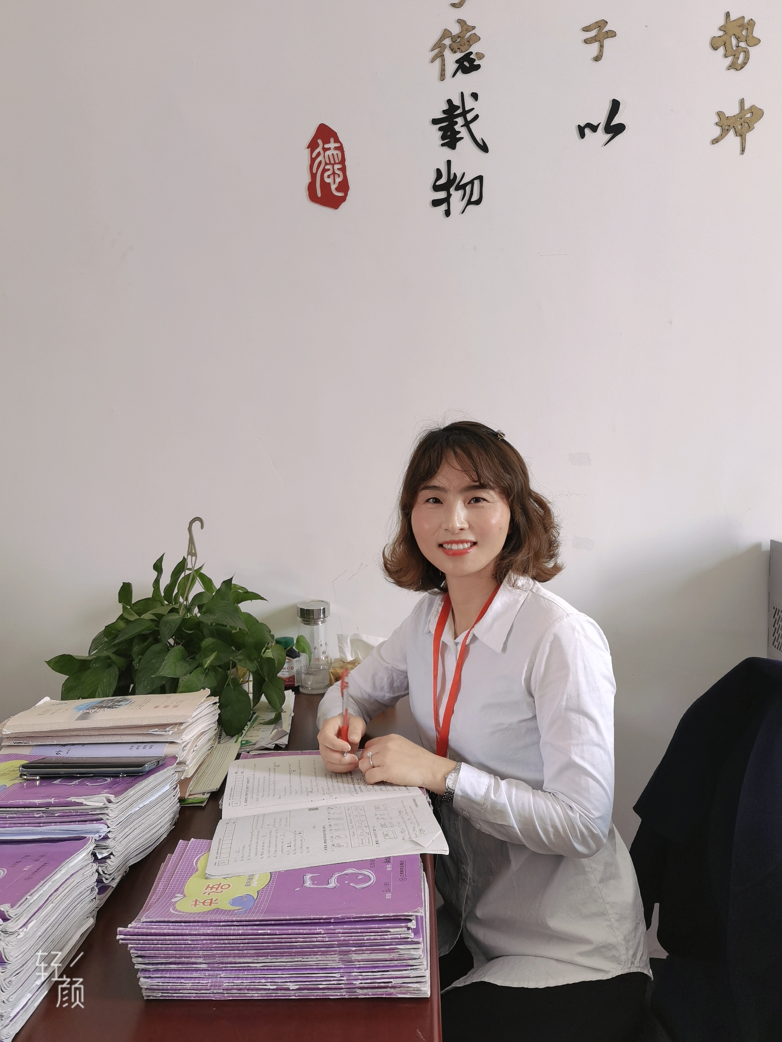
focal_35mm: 27
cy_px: 521
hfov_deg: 51.4
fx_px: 813
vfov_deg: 65.3
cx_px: 391
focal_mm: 6.67
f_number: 1.9
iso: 114
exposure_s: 1/100
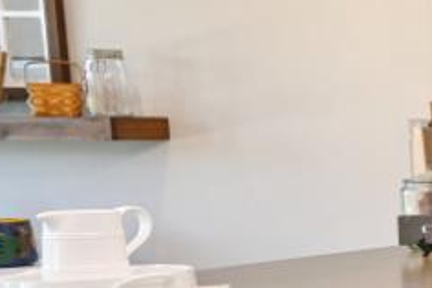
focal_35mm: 89
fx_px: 1067
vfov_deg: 15.2
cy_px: 235
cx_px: 1265
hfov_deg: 11.9
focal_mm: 14
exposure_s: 1/60
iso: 360
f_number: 4
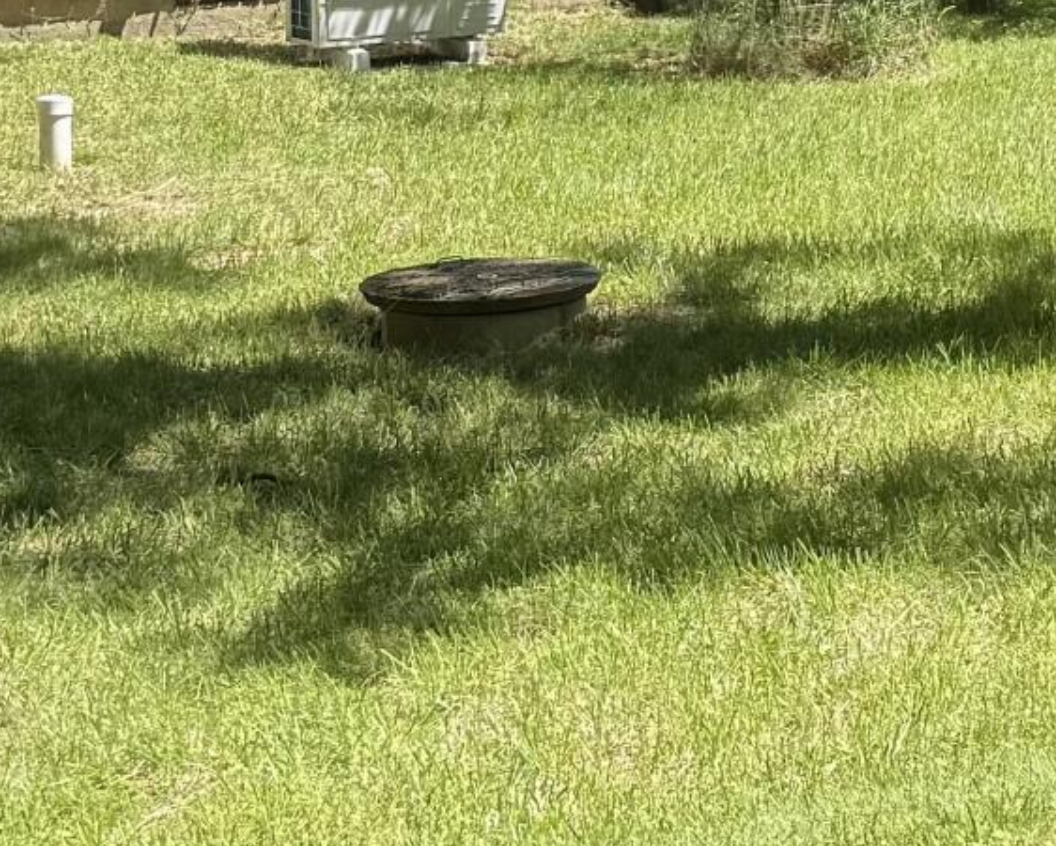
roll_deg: +0.2
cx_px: 1141
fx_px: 3908
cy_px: -175
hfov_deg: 15.0
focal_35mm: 125
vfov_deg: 12.1
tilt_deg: -5.2
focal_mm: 6.76
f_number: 1.78
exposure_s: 1/1727
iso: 80
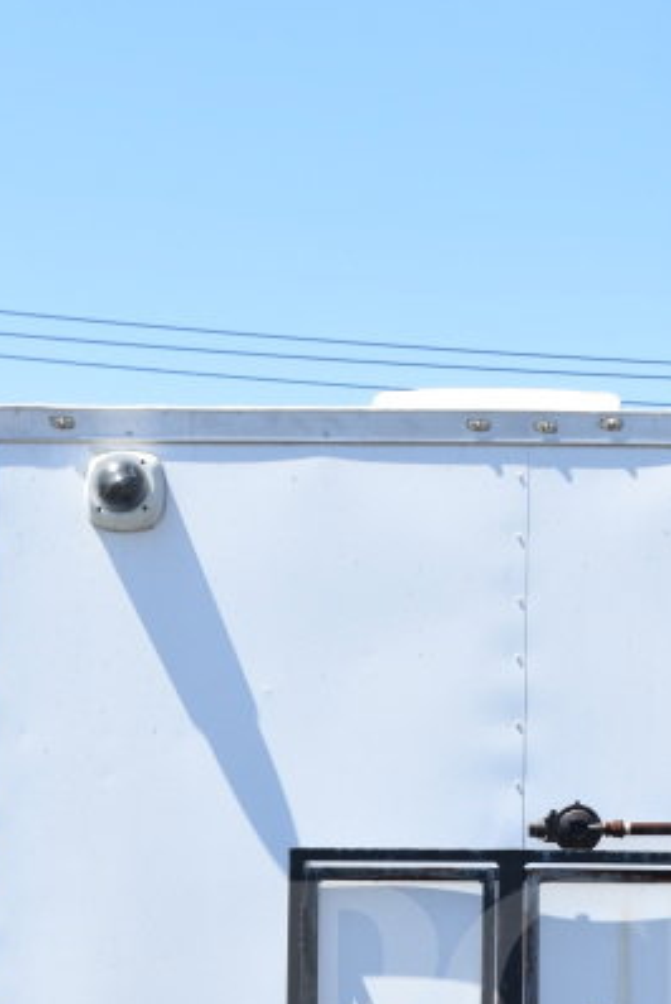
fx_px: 3461
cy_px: 1081
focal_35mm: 124
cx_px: 502
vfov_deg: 16.1
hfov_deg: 11.0
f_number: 8
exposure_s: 1/250
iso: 200
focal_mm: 36
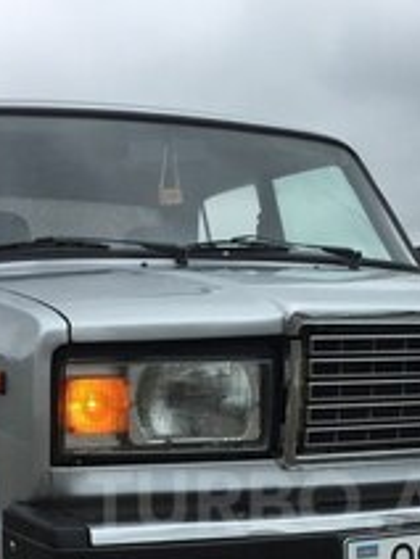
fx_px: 1100
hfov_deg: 21.5
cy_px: 501
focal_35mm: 68
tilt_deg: -4.9
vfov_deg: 27.5
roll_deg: -0.3
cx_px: 291
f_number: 2.2
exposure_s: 1/1163
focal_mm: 4.15
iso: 32
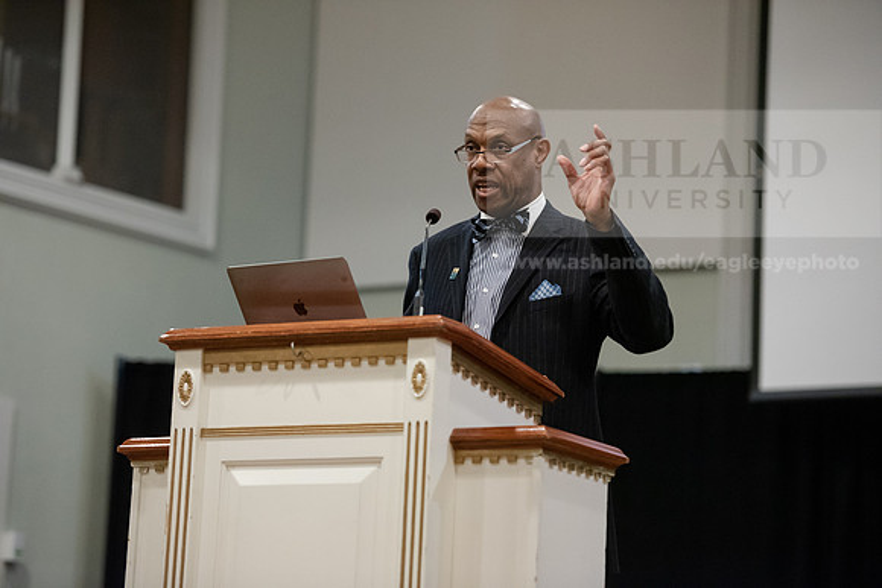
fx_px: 3186
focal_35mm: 130
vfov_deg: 10.6
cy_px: 294
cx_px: 441
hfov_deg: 15.8
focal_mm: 130
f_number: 2.8
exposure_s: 1/200
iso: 8000
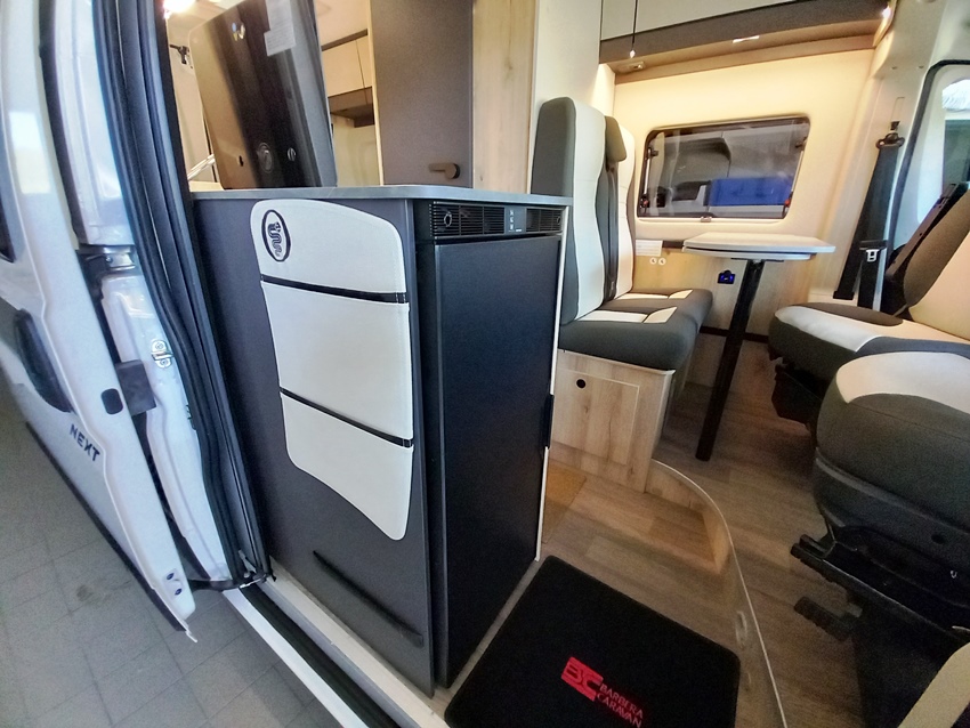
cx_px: 485
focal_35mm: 13
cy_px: 364
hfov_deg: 106.2
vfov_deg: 89.9
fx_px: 364
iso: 250
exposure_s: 1/33
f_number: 2.2
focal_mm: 1.13
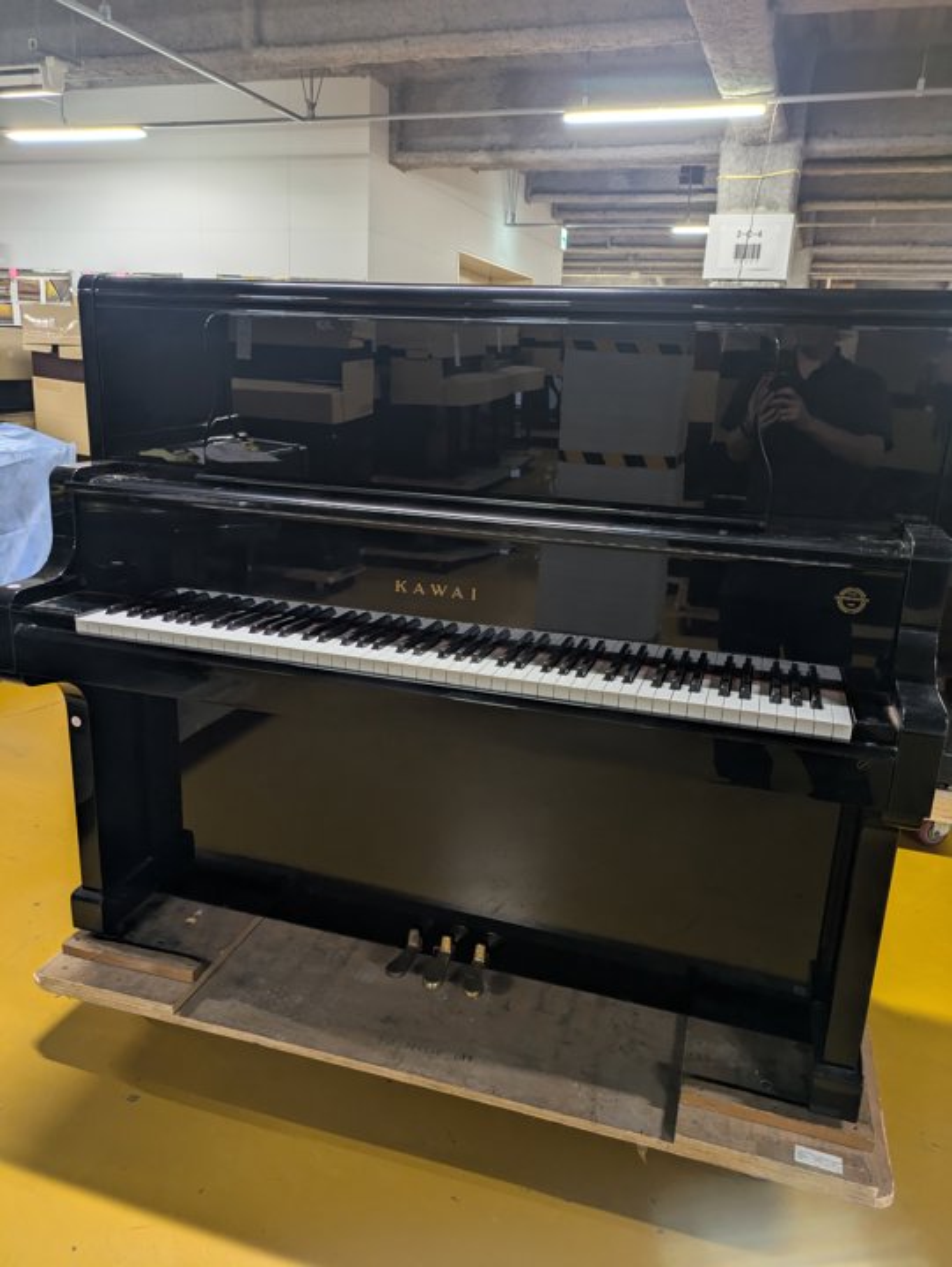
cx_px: 476
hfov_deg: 54.9
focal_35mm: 25
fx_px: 916
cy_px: 634
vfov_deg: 69.4
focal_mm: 5.43
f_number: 1.89
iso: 131
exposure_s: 1/33.3
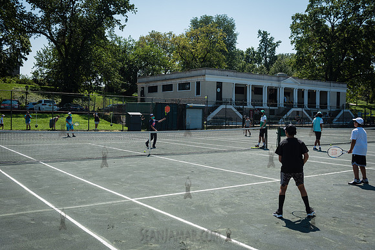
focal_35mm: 42
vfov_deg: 31.9
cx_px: 188
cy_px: 125
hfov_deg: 46.4
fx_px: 438
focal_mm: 42
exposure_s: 1/800
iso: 125
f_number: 5.6
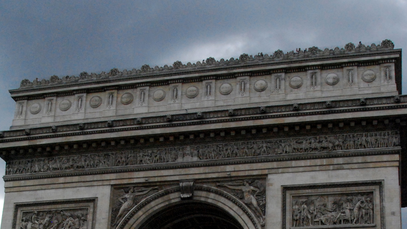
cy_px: 265
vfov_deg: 17.5
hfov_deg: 31.9
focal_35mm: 66
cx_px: 195
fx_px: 712
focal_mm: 20
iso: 1600
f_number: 13
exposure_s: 1/640
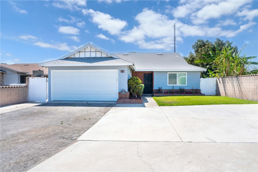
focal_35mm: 21
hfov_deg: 82.3
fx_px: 148
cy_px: 86
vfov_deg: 60.4
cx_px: 129
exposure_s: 1/640
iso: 100
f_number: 8
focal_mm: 20.6
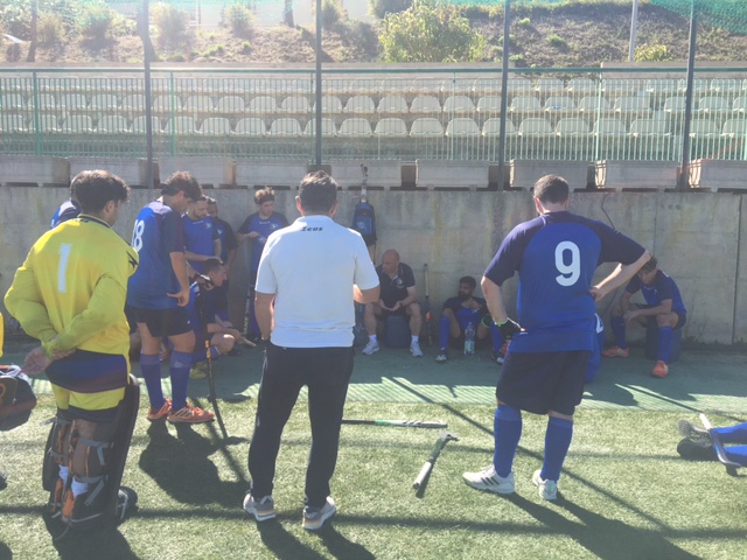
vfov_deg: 48.2
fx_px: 626
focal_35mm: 29
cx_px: 374
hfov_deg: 61.7
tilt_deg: -7.5
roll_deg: -3.4
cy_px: 280
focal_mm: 4.15
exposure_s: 1/699
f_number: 2.2
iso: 25
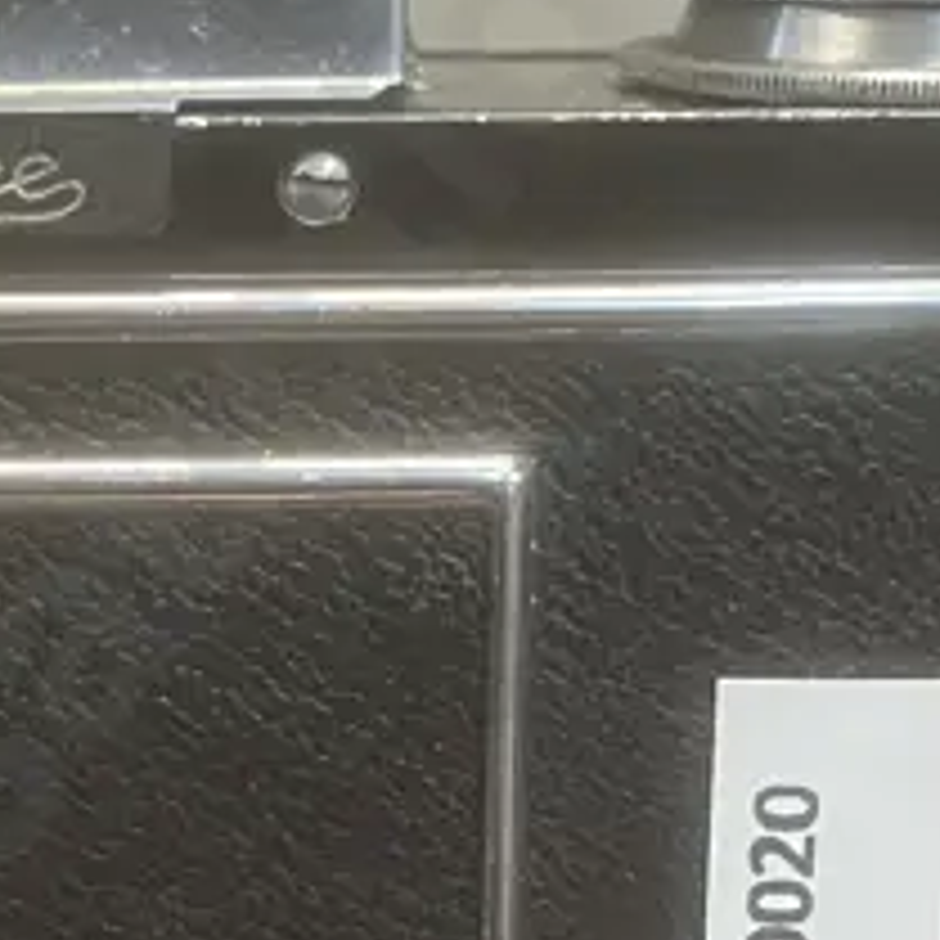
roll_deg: +0.8
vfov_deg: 14.3
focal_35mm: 121
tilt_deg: -14.2
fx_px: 3717
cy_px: 828
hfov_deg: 14.1
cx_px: -63
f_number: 1.8
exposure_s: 1/33
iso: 320
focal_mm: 3.99
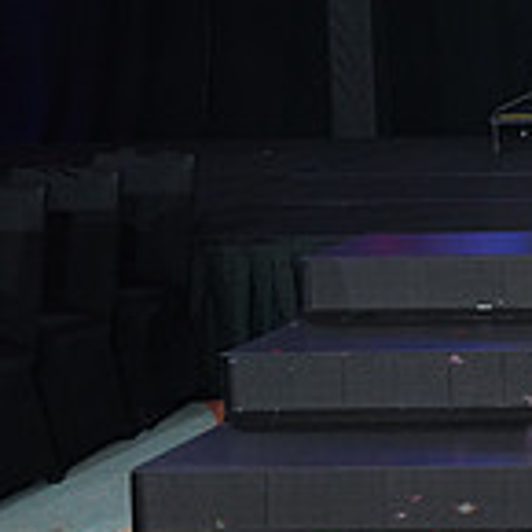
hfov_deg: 14.7
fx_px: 1774
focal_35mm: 102
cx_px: 994
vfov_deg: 17.0
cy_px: 149
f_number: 6.3
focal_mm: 30
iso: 2500
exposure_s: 1/200
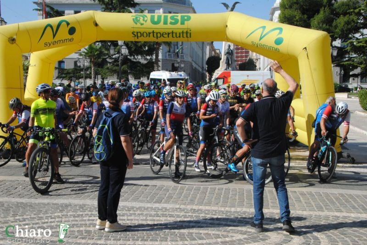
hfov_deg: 42.3
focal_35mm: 46
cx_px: 184
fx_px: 474
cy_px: 122
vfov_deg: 29.0
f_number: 11
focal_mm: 31
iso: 400
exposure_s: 1/500
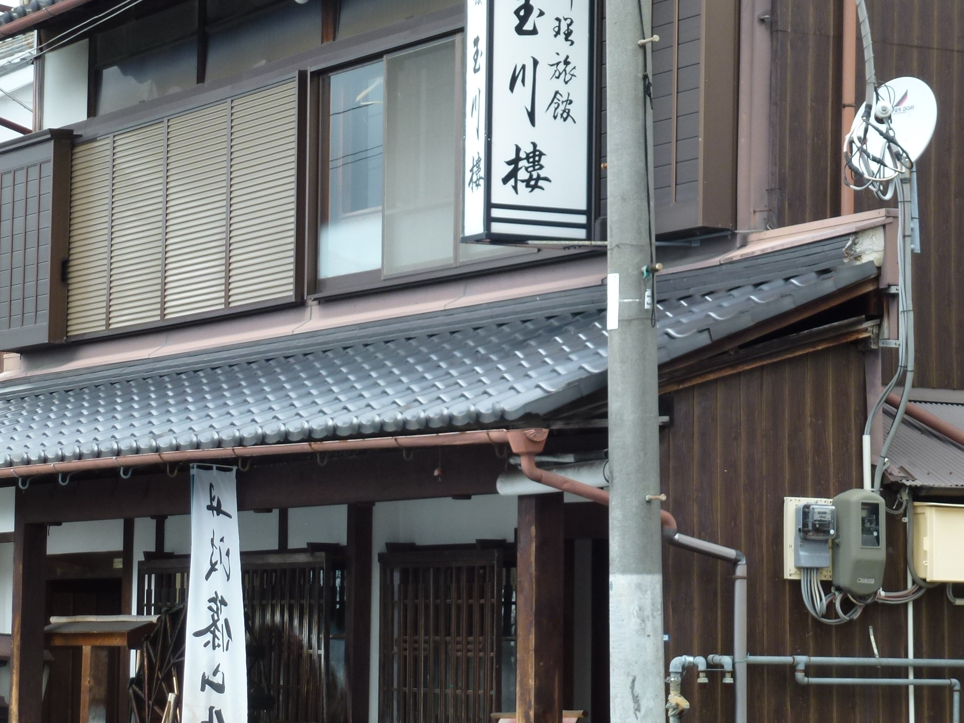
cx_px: 489
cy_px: 392
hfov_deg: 16.4
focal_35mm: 120
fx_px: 3342
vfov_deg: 12.3
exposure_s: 1/100
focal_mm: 16
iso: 100
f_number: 4.9
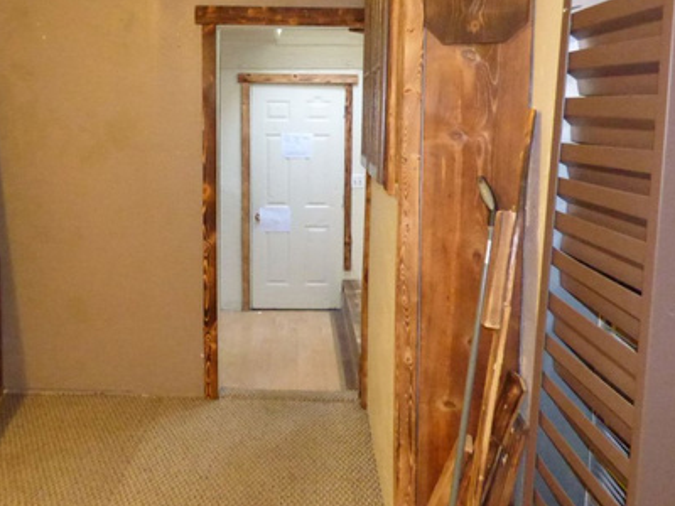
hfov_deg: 56.5
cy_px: 194
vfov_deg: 43.9
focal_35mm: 32
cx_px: 280
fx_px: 624
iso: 1600
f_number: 2.8
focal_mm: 3.58
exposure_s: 1/8
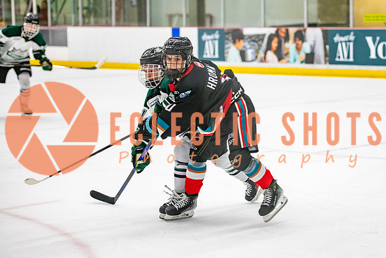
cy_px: 122
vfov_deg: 11.0
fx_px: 1337
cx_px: 250
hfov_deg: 16.4
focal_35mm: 125
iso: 2000
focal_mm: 95
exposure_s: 1/640
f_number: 3.2
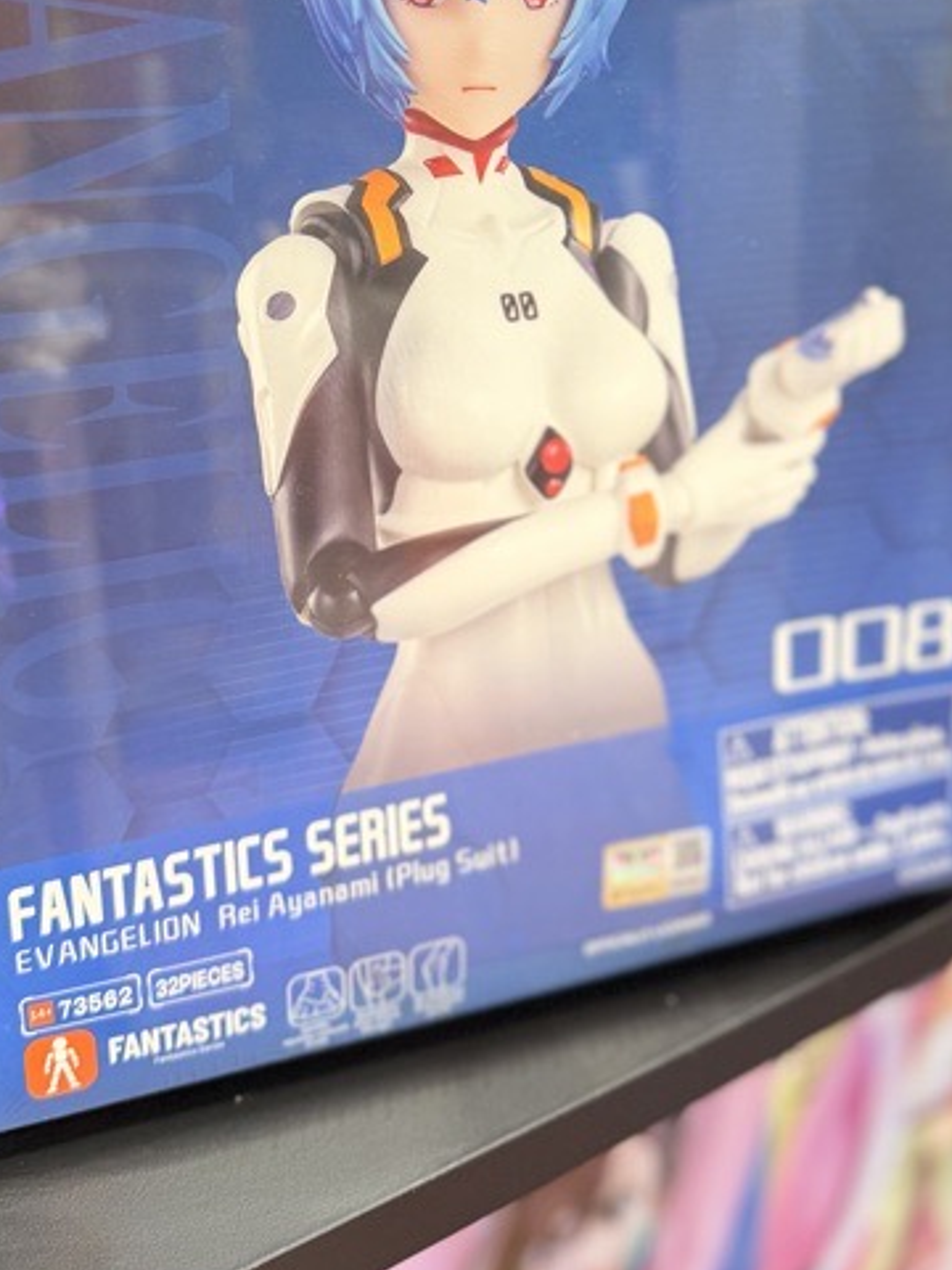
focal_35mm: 40
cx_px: 394
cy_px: 320
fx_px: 1467
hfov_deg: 35.9
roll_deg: -0.7
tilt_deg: -16.1
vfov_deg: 45.2
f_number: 1.78
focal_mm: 6.76
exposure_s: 1/60
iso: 320
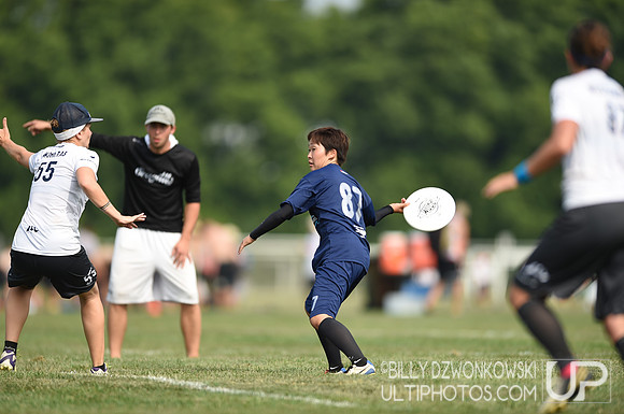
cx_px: 312
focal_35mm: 400
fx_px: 6924
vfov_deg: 3.4
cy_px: 207
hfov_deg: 5.2
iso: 100
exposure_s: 1/1000
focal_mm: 400
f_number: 2.8
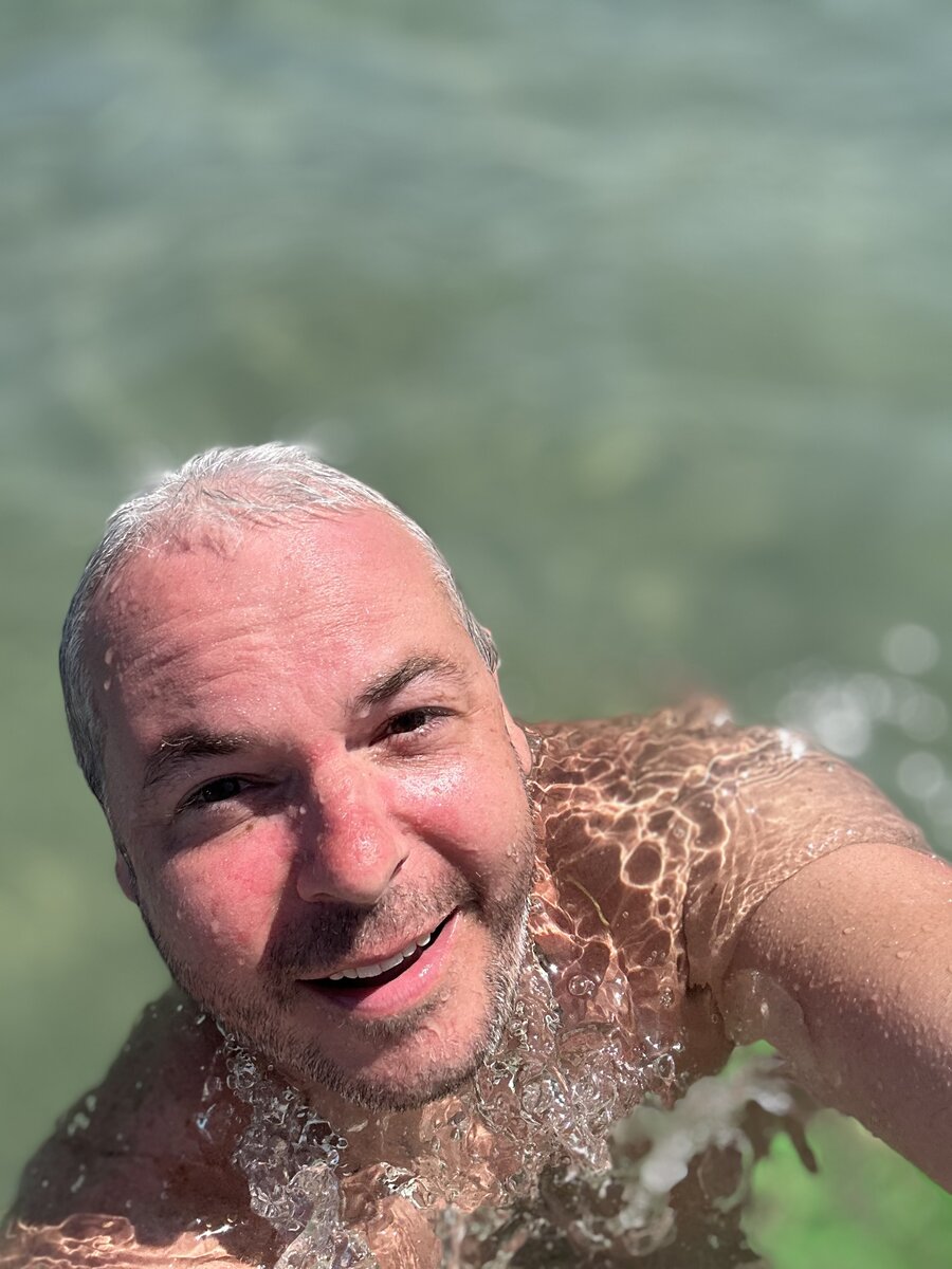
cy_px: 634
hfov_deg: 46.8
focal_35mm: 30
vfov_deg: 60.0
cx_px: 476
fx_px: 1100
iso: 25
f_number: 1.9
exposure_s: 1/1383
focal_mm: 2.69
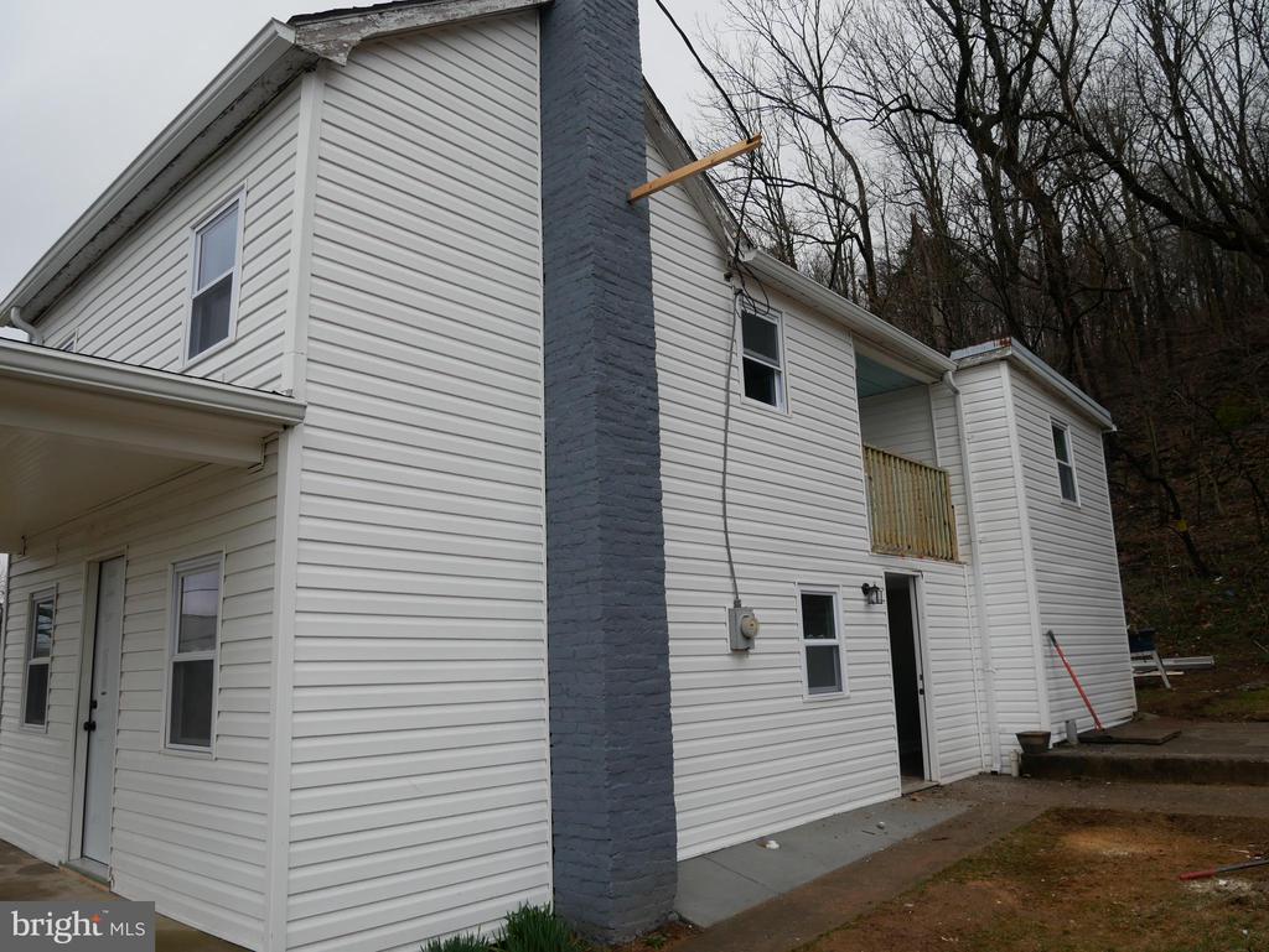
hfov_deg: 71.6
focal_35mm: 24
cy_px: 476
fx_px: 880
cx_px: 634
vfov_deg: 56.9
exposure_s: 1/200
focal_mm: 12
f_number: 4.5
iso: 200
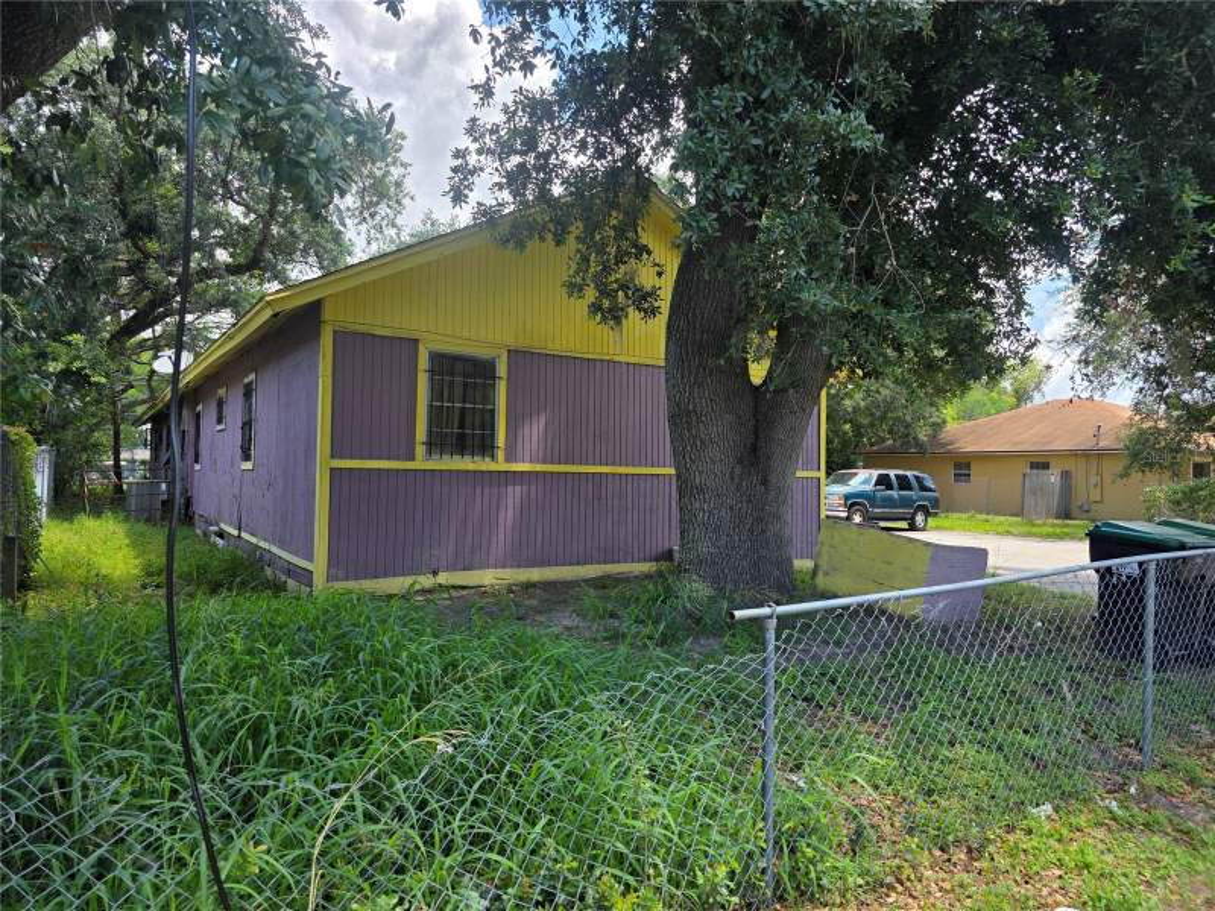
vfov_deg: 58.9
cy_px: 456
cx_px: 608
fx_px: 807
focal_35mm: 23
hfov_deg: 73.9
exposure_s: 1/1550
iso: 80
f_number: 1.7
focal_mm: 6.3
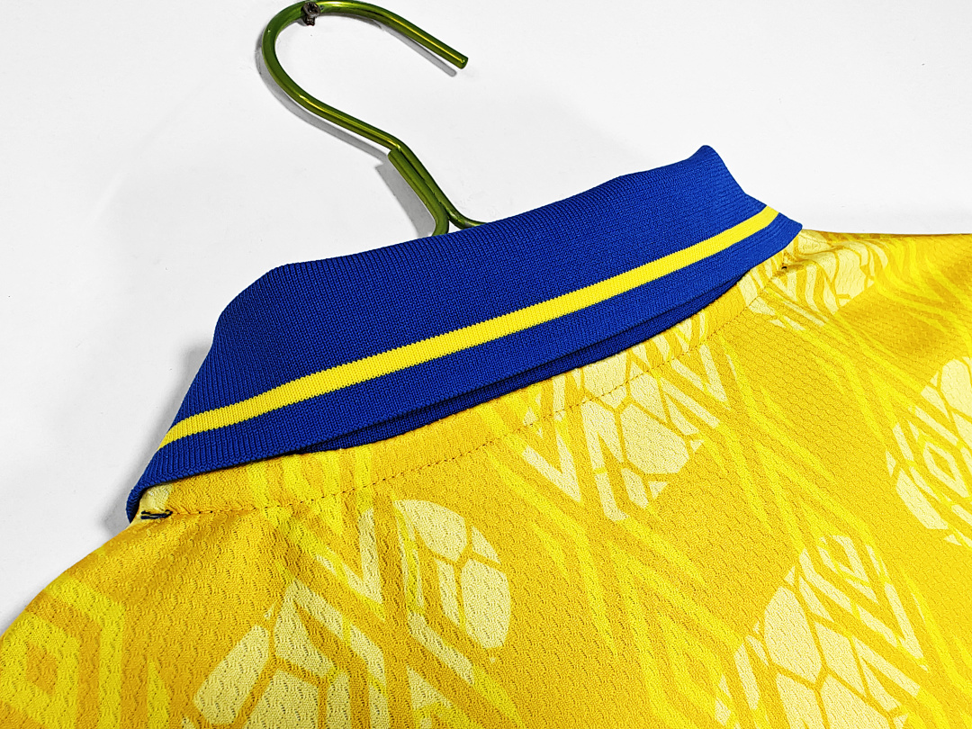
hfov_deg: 73.9
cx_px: 486
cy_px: 364
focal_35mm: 23
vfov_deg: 58.9
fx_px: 646
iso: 212
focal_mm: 2.59
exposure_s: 1/100
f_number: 2.2
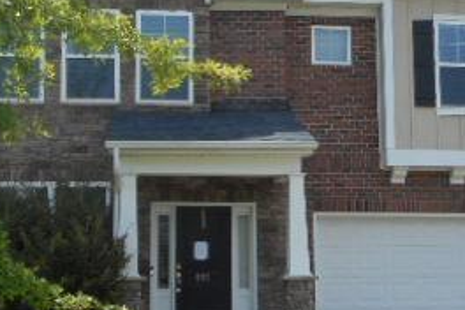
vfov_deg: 21.6
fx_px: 814
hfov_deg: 31.9
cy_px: 164
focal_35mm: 63
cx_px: 225
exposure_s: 1/640
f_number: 3.7
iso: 80
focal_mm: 4.5
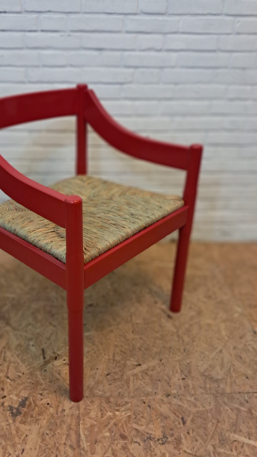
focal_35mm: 35
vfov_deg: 56.6
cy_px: 229
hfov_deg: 33.4
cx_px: 81
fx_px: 424
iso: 250
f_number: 1.8
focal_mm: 4
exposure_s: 1/50
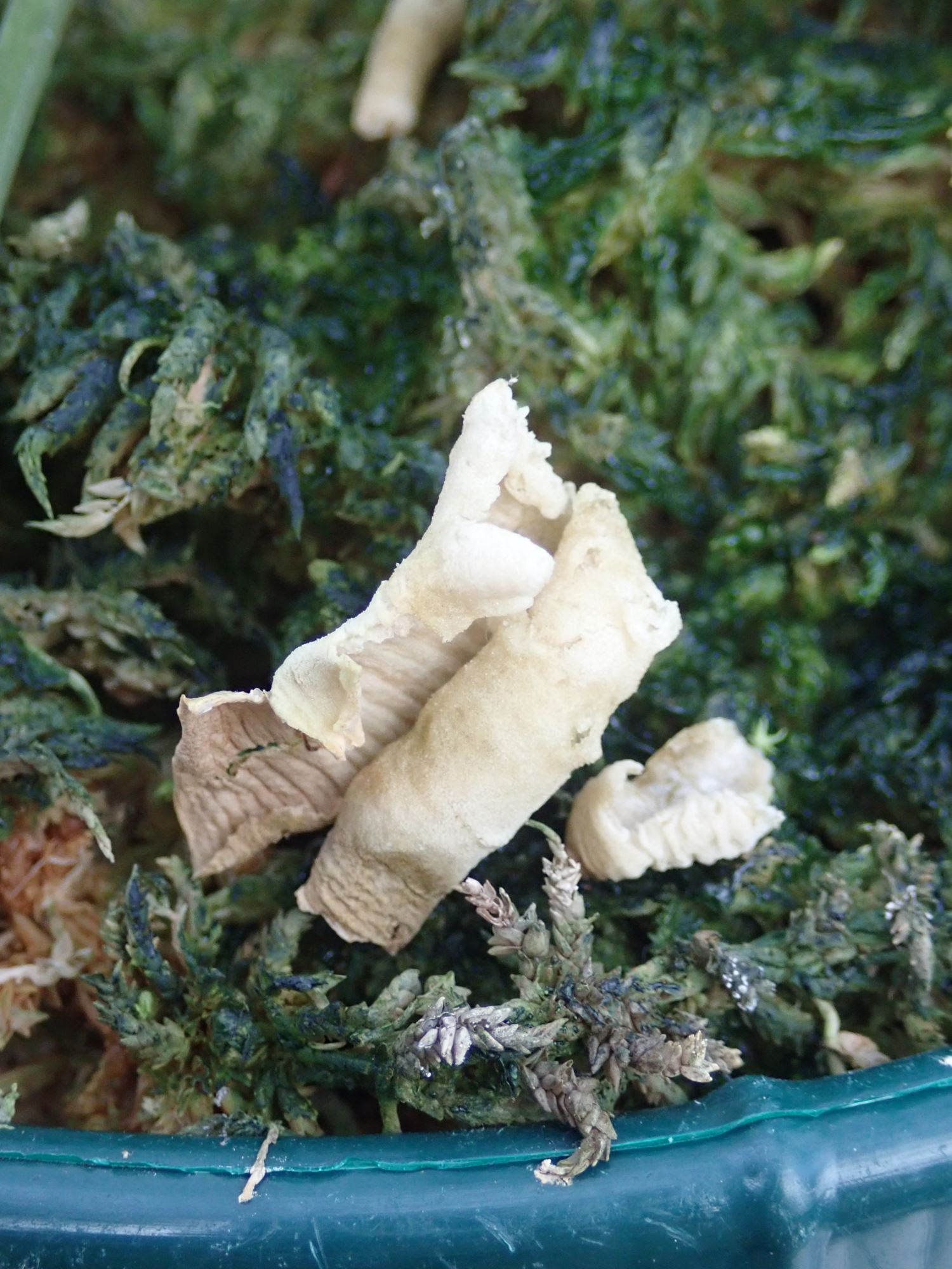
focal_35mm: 61
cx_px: 476
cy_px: 634
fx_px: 2237
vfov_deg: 31.7
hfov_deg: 24.0
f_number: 3.6
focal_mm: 11.01
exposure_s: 1/250
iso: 640
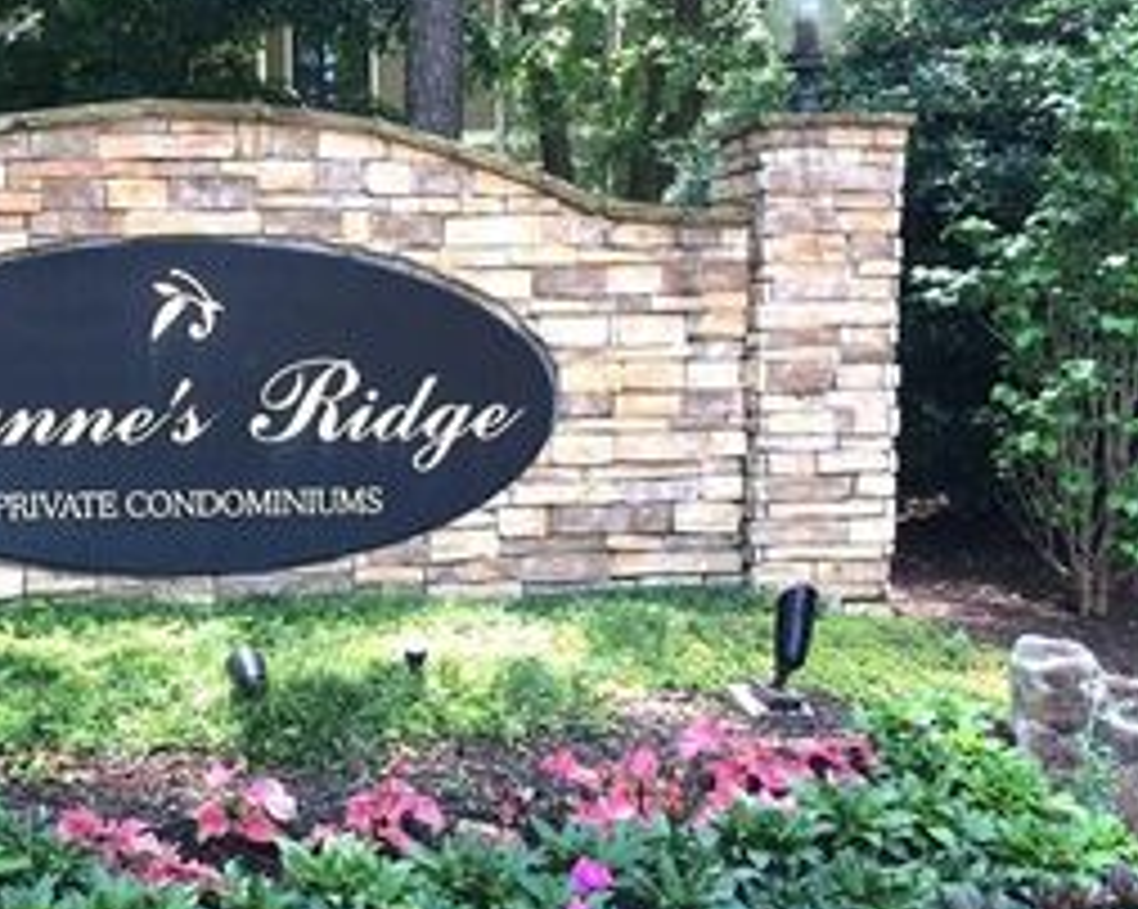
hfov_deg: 32.7
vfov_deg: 27.1
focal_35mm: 56
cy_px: 524
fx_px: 1885
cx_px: 238
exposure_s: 1/121
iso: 32
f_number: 2.2
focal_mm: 4.15
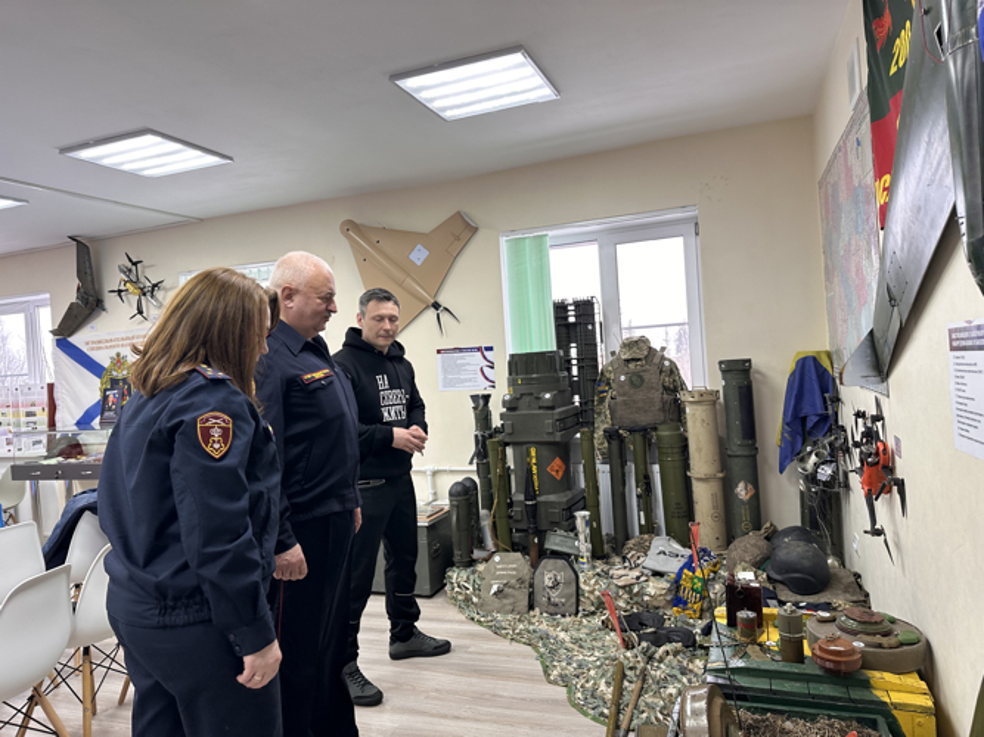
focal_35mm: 24
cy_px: 368
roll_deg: +3.8
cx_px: 492
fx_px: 682
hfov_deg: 71.6
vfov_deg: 56.8
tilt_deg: -0.1
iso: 100
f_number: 1.78
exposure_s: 1/121
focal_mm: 6.86
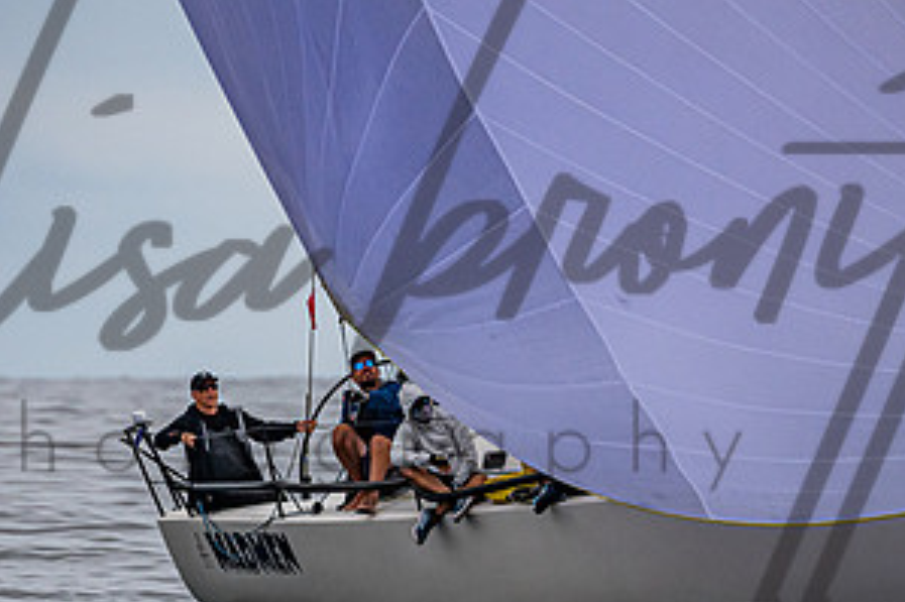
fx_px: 25652
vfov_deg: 1.3
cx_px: 389
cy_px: 375
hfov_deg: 2.0
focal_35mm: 1021
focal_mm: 400
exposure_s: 1/5000
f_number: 5.6
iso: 400
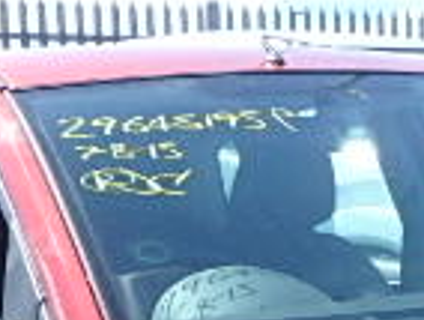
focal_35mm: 153
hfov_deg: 12.7
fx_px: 1877
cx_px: 427
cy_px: 640
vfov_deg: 9.1
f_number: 4.9
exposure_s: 1/320
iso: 125
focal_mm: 6
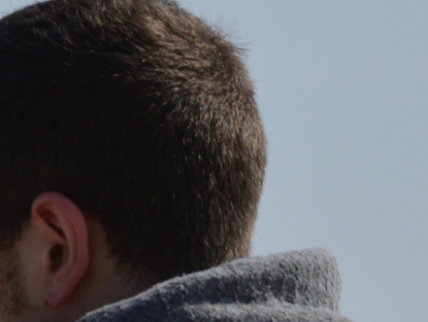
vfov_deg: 2.4
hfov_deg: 3.2
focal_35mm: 617
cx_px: -262
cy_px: 264
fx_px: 7630
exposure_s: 1/2500
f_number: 9
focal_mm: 105
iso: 800
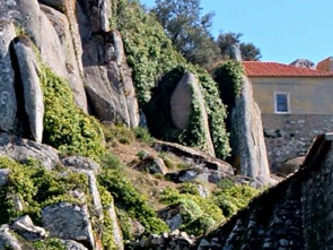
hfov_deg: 11.7
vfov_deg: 8.9
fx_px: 1596
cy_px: 236
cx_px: -38
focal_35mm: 166
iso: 64
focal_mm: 6.3
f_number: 3.1
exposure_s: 1/800
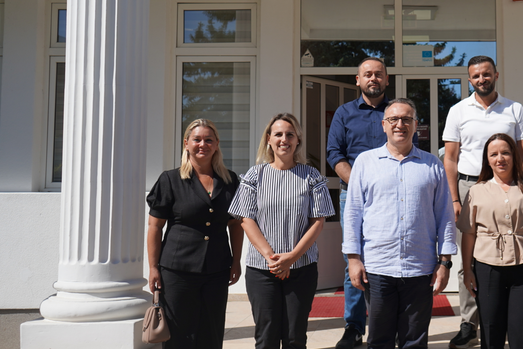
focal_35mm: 55
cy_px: 131
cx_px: 427
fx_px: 799
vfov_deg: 24.6
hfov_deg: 35.0
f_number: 4.5
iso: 100
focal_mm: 32
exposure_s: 1/1250
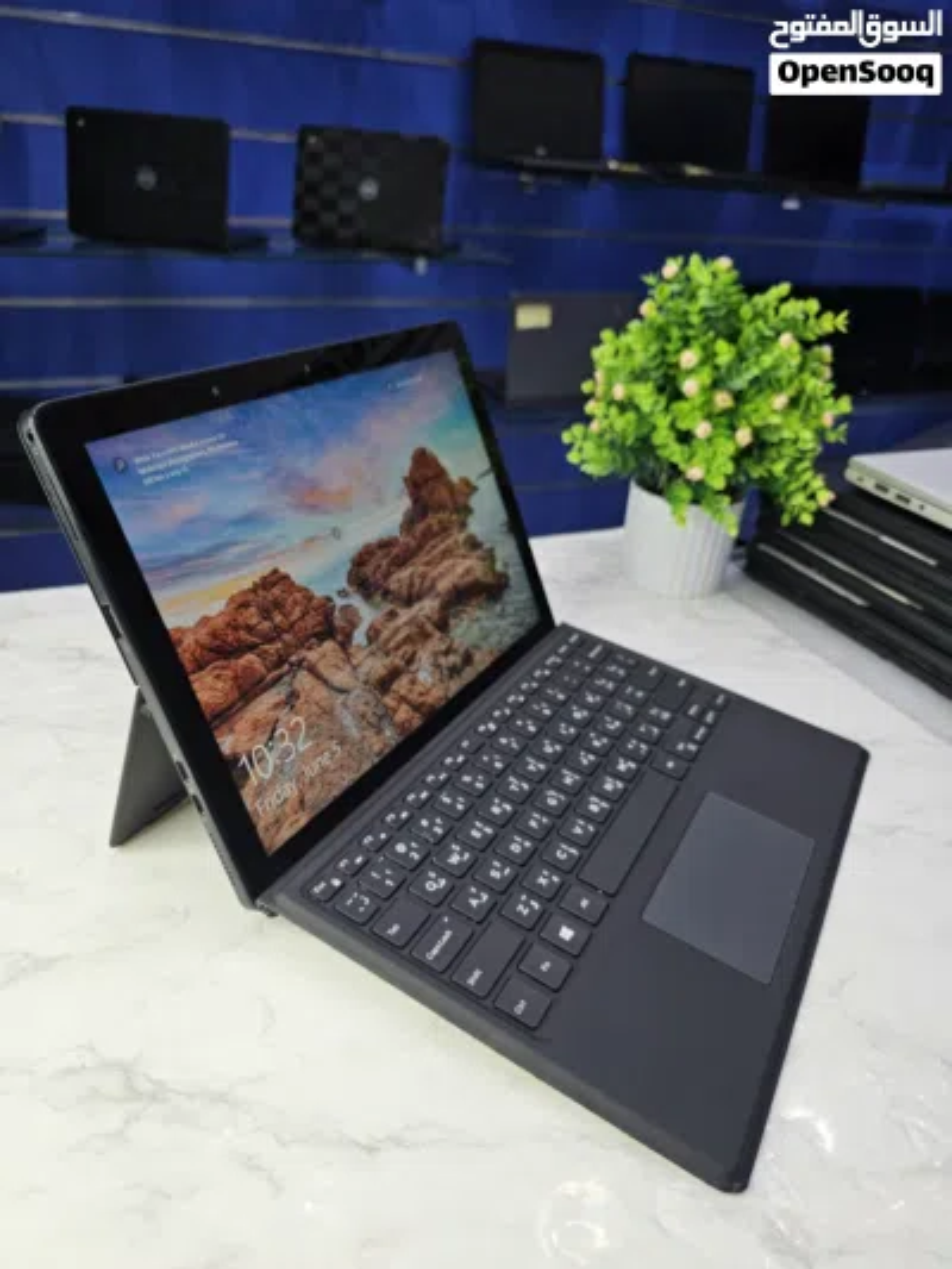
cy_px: 634
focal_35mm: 23
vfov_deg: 73.9
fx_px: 843
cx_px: 476
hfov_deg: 58.9
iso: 64
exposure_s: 1/100
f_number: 1.7
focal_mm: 6.3
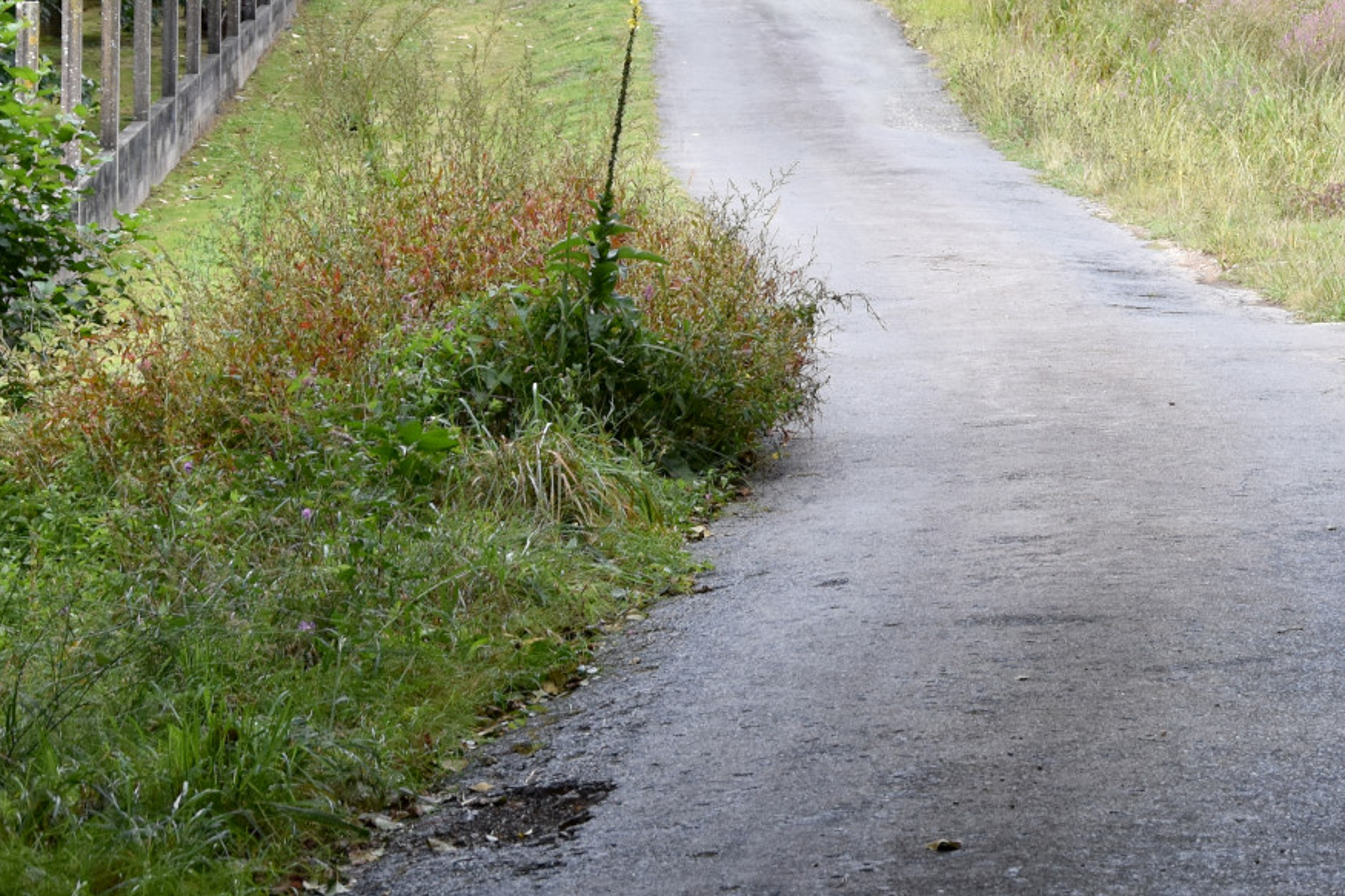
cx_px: 1236
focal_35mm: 144
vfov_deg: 9.5
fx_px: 5379
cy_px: -21
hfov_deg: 14.1
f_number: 8
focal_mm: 42
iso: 500
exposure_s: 1/500
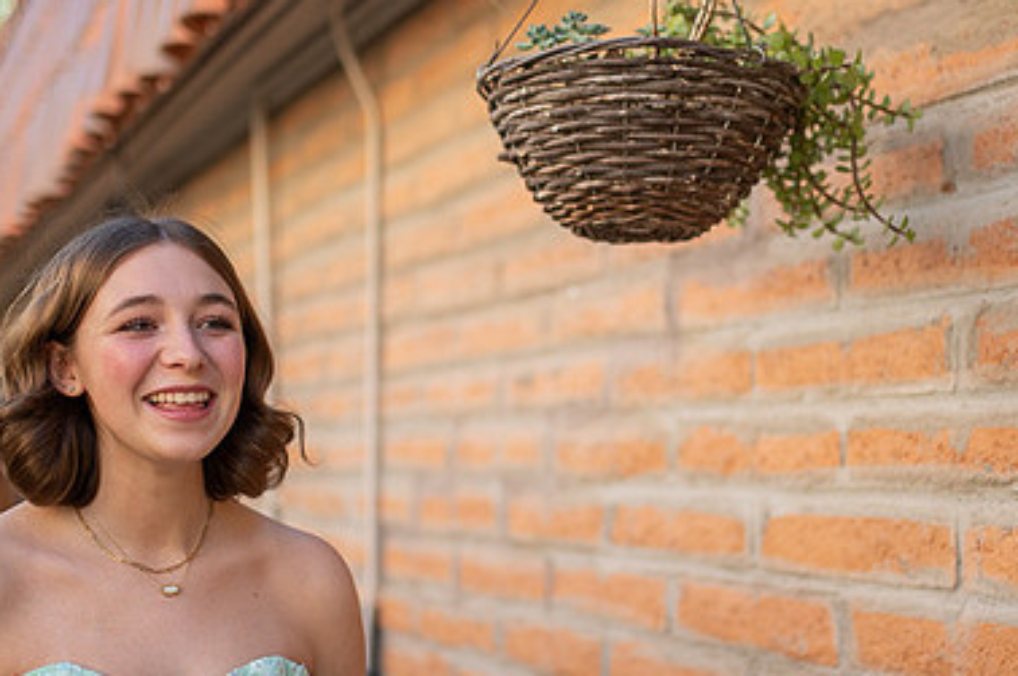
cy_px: 391
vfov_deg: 22.9
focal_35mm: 59
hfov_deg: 33.9
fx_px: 1666
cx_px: 588
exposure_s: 1/4000
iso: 400
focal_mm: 35
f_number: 1.4
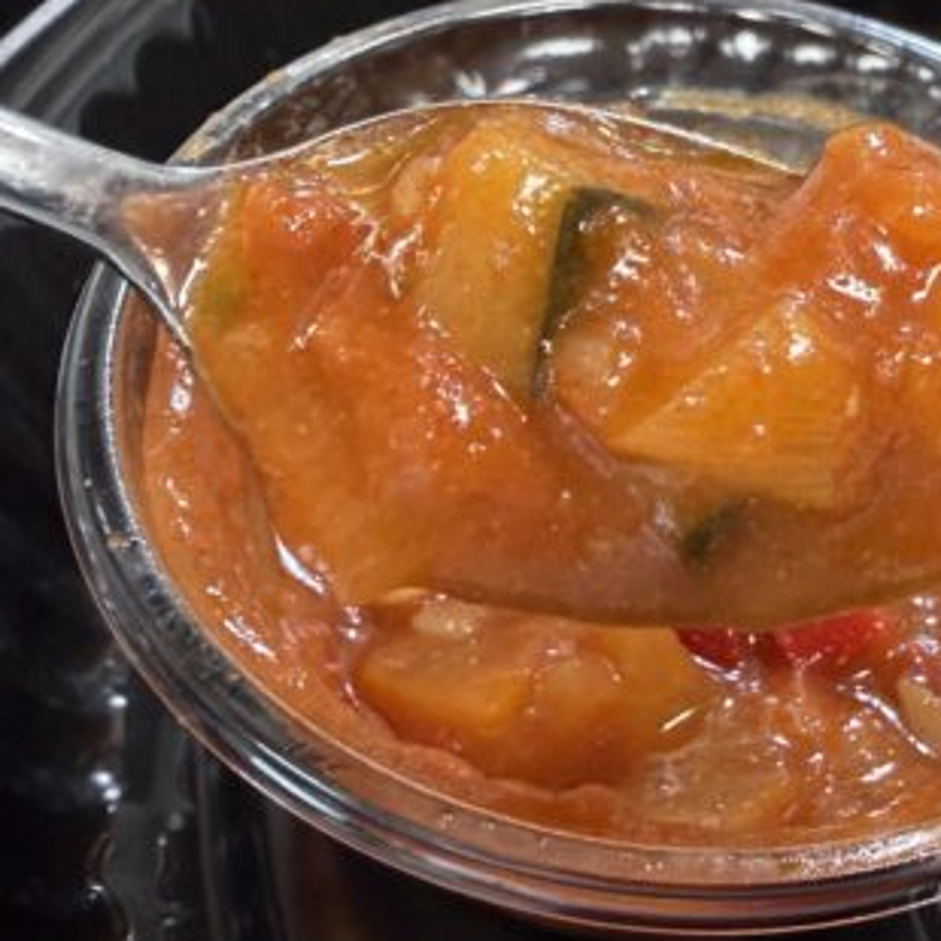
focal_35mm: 41
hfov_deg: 37.6
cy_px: 452
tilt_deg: -53.0
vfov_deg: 40.9
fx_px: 1261
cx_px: 886
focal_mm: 2.22
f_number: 2.2
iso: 320
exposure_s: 1/75
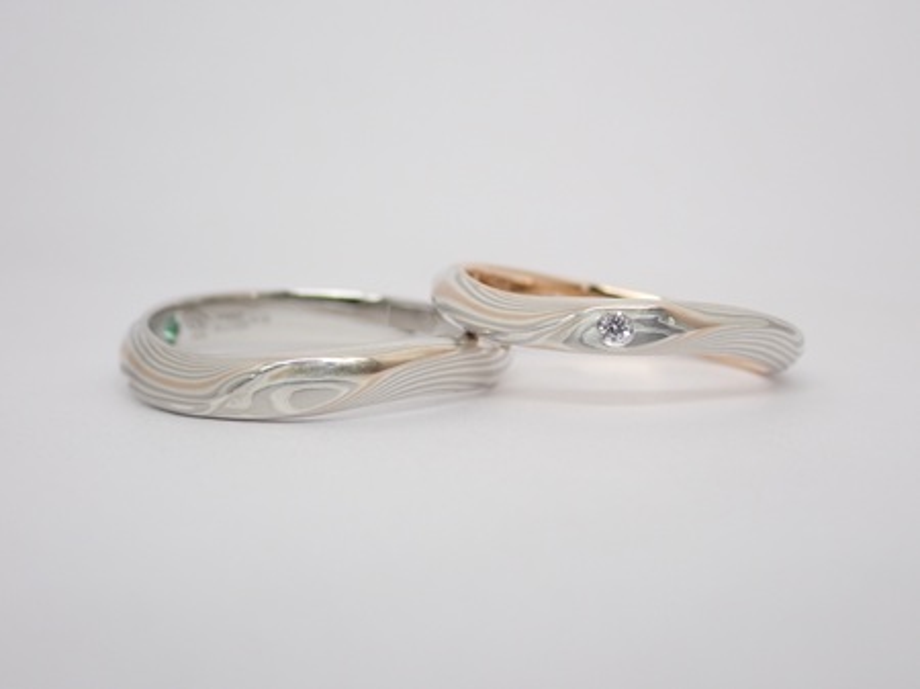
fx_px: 2045
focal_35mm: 77
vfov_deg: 19.1
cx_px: 460
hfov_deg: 25.3
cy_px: 344
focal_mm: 13.65
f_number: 4.1
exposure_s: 1/100
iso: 200
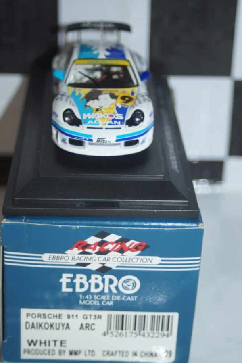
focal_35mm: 82
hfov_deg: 16.6
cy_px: 182
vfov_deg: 24.6
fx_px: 832
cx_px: 121
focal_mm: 55
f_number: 5
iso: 250
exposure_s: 1/160
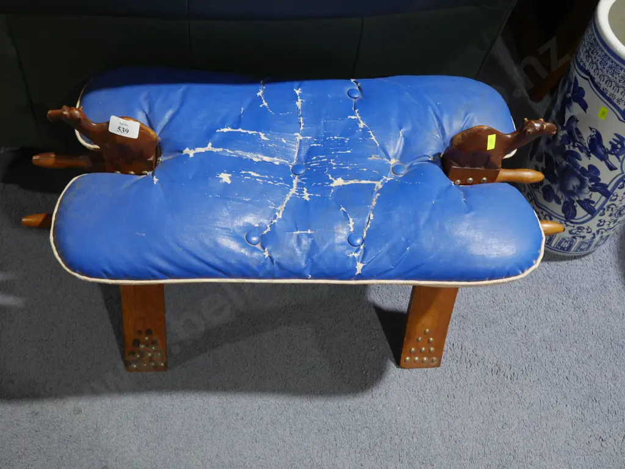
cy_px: 234
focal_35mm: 42
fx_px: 758
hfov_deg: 44.8
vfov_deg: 34.3
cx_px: 312
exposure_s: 1/60
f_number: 5
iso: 1000
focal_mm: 21
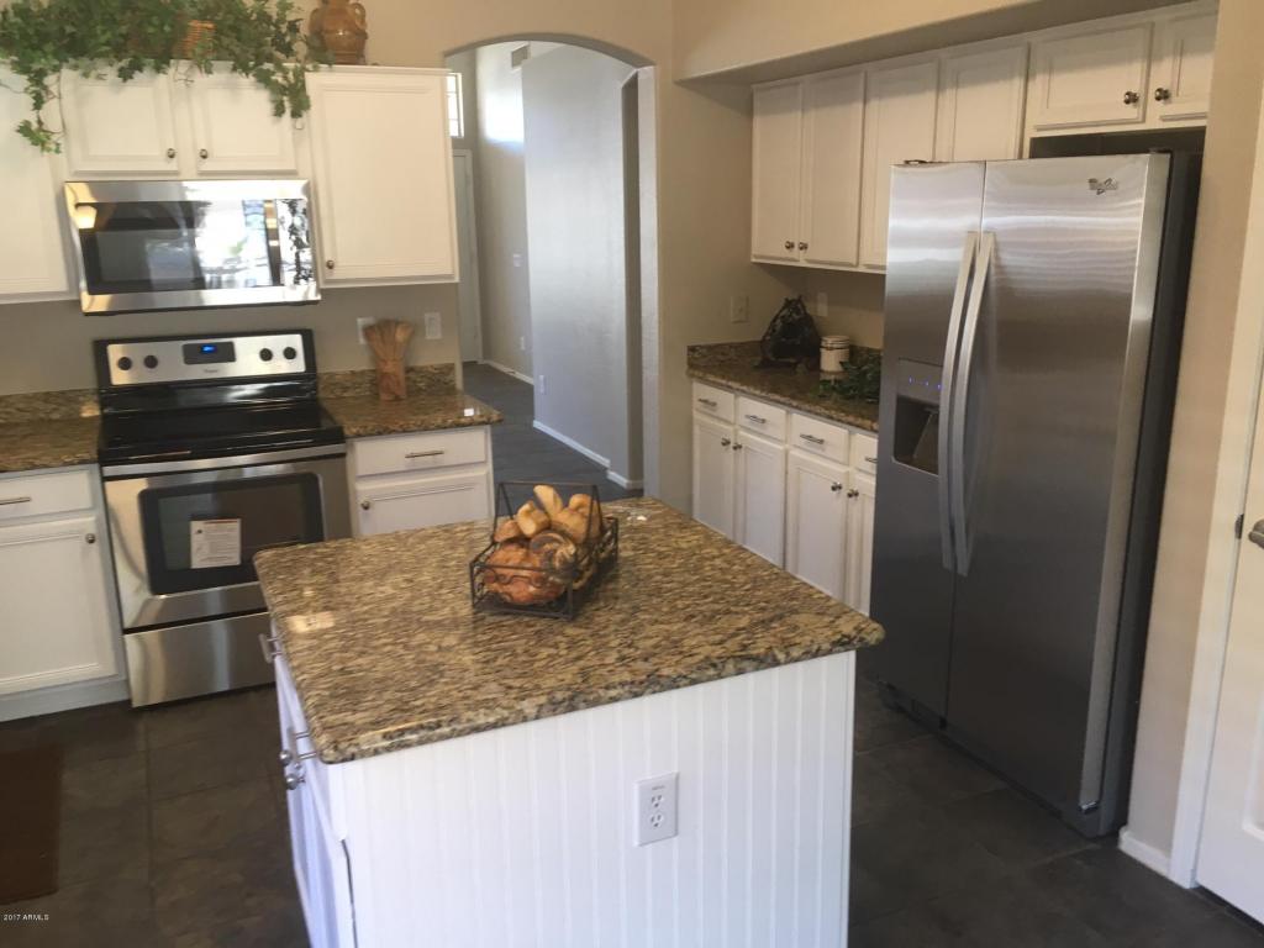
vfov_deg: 48.2
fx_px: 1059
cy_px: 474
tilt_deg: -17.5
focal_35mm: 29
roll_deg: +1.8
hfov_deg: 61.7
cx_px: 632
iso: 64
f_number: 2.2
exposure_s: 1/30
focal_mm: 4.15
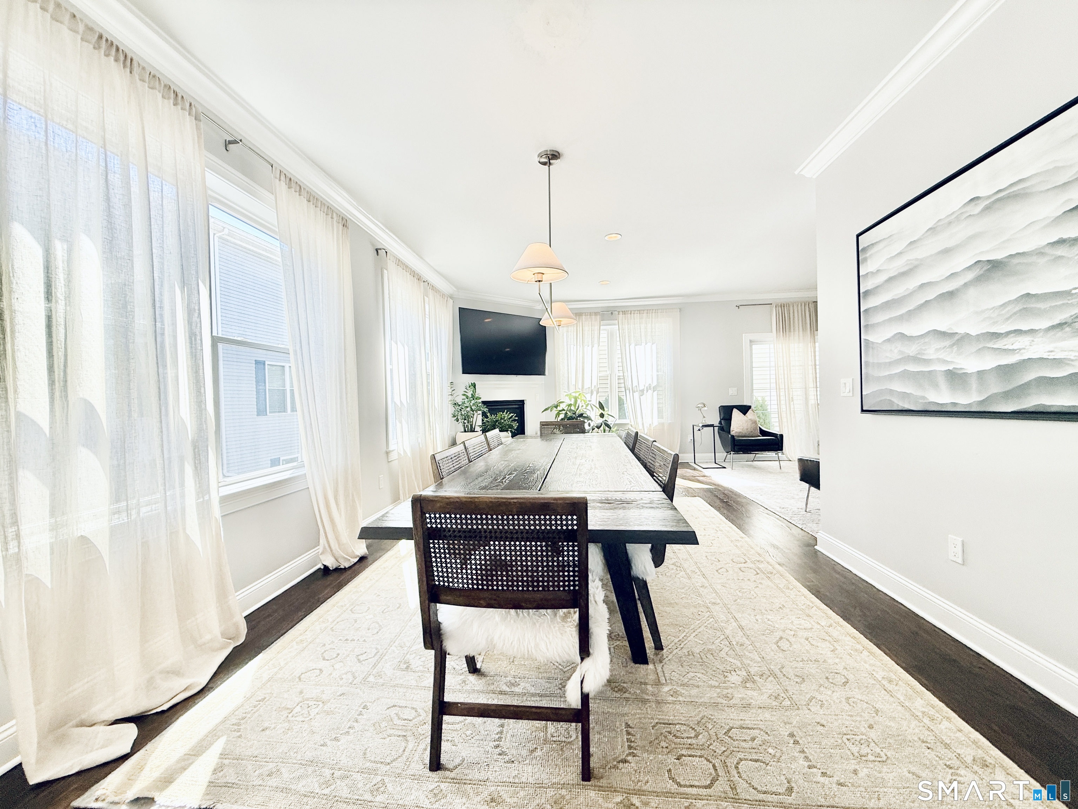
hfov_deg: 102.1
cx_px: 539
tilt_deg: -0.4
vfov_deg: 85.7
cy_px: 404
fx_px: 436
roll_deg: +0.9
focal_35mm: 14
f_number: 2.2
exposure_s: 1/120
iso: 80
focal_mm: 2.22
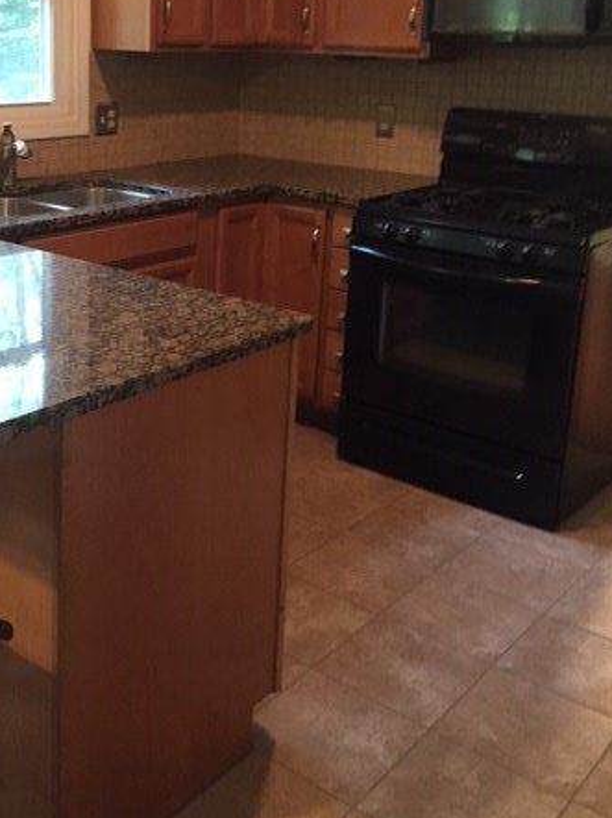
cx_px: 174
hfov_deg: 33.8
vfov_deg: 44.1
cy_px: 270
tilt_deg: -12.9
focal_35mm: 42
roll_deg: -2.0
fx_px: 991
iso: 250
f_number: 2.2
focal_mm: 4.15
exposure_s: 1/24
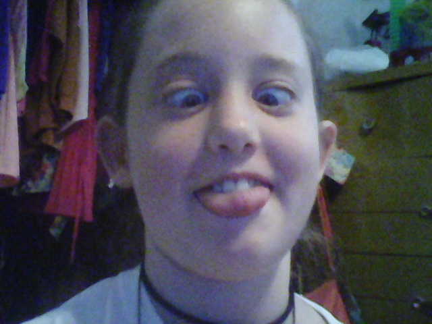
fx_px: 487
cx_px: 216
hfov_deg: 47.9
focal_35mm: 39
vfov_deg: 36.8
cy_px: 162
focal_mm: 1.87
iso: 800
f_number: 2.8
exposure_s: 1/5.88
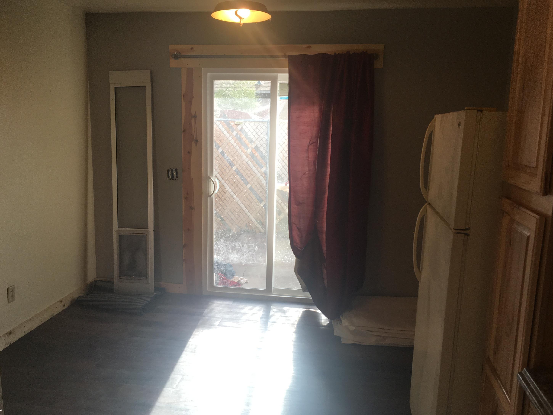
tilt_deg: -10.4
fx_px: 479
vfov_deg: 46.8
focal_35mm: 30
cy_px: 209
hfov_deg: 60.0
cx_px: 271
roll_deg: -1.1
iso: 40
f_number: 2.2
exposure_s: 1/120
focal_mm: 4.15
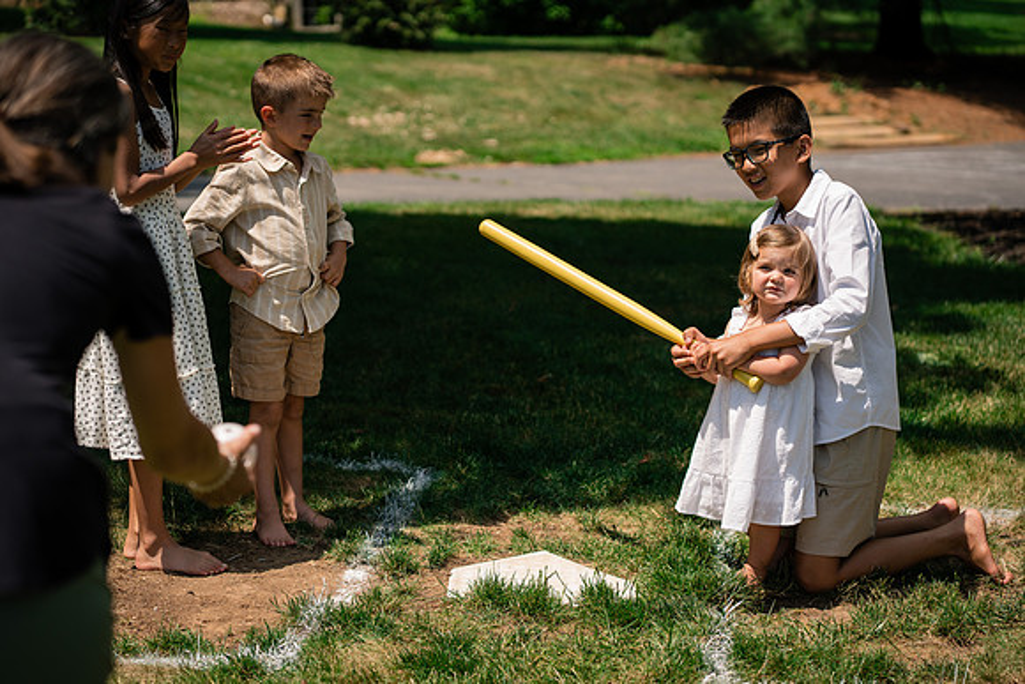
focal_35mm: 85
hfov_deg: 23.9
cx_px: 512
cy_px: 342
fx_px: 2421
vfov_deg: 16.1
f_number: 3.5
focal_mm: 85
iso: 320
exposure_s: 1/3200
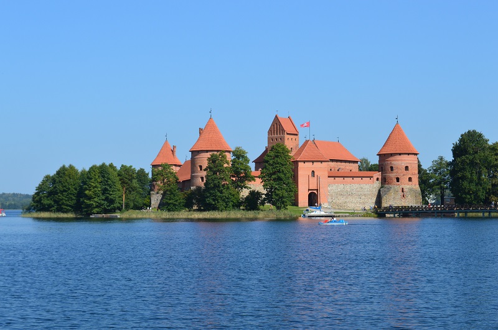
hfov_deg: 31.9
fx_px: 870
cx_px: 249
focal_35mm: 63
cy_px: 165
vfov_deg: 21.5
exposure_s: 1/500
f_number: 11
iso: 320
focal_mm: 42
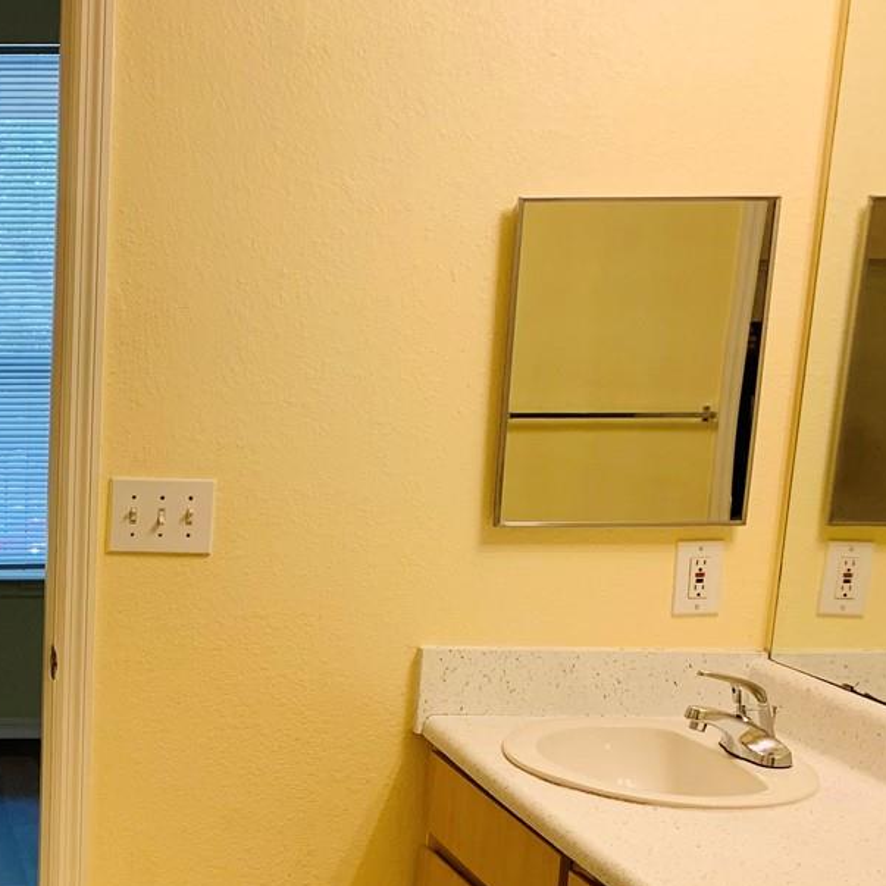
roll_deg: +0.3
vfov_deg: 27.4
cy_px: 752
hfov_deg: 26.0
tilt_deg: -13.9
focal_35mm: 61
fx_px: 1766
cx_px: -93
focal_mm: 4.25
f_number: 1.8
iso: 50
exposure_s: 1/60
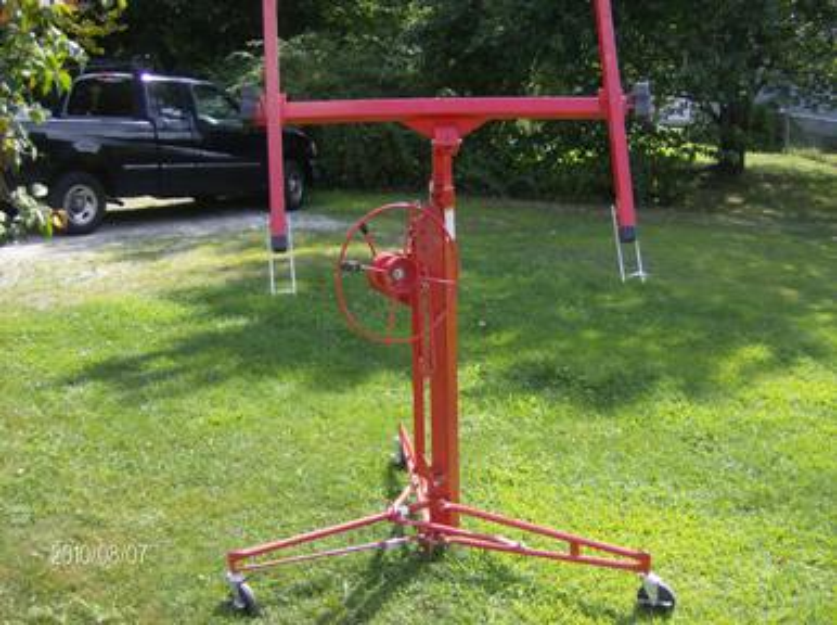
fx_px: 869
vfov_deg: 39.5
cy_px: 312
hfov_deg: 51.4
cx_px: 418
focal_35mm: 36
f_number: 2.8
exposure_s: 1/486
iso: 100
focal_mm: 6
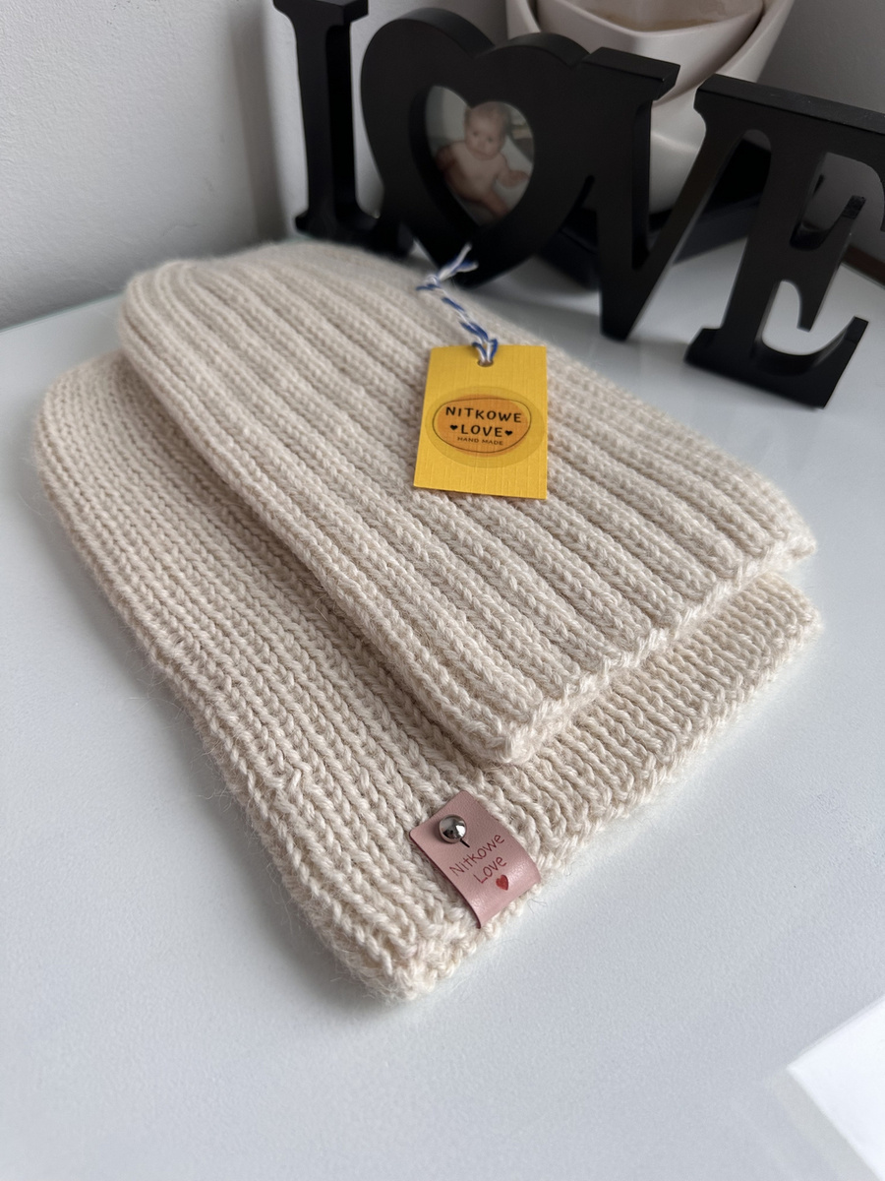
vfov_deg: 71.6
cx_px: 442
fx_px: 818
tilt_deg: -50.9
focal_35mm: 24
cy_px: 590
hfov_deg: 56.8
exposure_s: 1/121
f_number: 1.78
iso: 100
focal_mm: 6.86
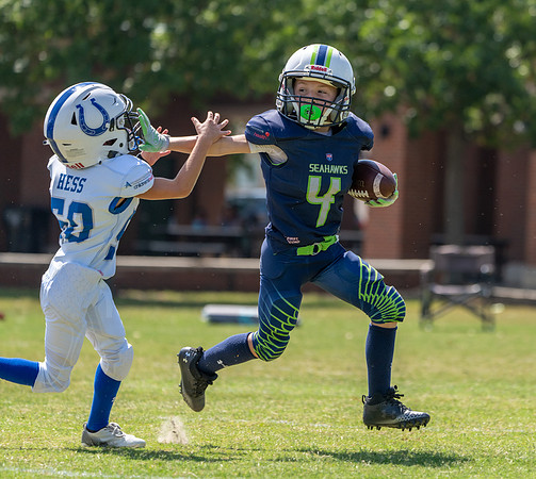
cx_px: 397
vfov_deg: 4.8
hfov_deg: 5.3
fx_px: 5748
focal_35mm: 346
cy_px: 264
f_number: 5.6
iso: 320
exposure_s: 1/1000
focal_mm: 253
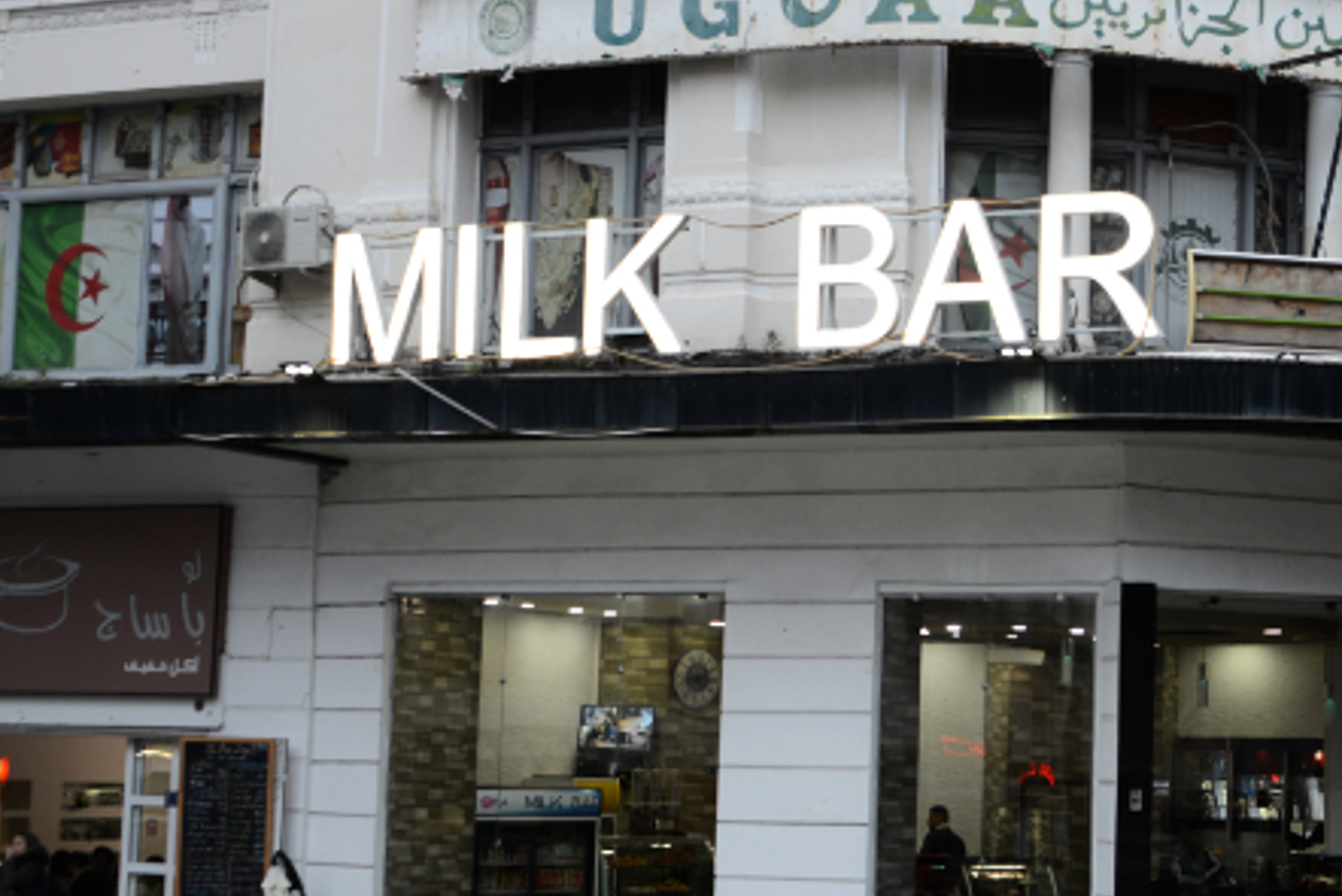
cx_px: 1196
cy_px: 448
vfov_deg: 17.7
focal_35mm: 77
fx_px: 2871
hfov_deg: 25.5
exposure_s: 1/30
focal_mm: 34
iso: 250
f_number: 4
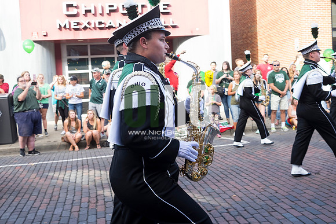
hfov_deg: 47.4
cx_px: 168
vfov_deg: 32.6
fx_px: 383
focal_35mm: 41
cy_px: 112
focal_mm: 27
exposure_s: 1/200
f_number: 4.5
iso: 400
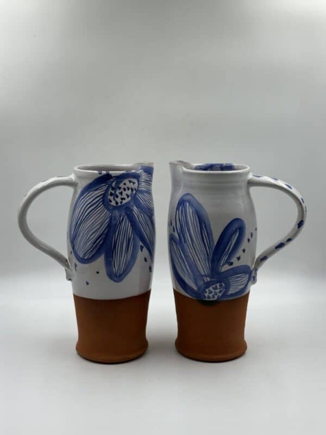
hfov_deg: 30.3
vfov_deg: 39.7
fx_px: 603
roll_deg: -1.4
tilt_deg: -12.6
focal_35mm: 48
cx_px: 163
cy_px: 218
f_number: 1.78
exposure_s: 1/341
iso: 64
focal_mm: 6.86
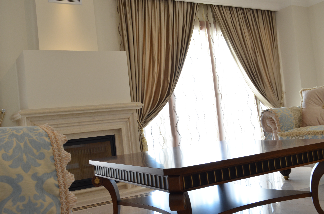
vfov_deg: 34.1
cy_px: 107
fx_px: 350
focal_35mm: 39
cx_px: 162
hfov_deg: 49.6
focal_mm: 26
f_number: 9
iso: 500
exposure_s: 1/13
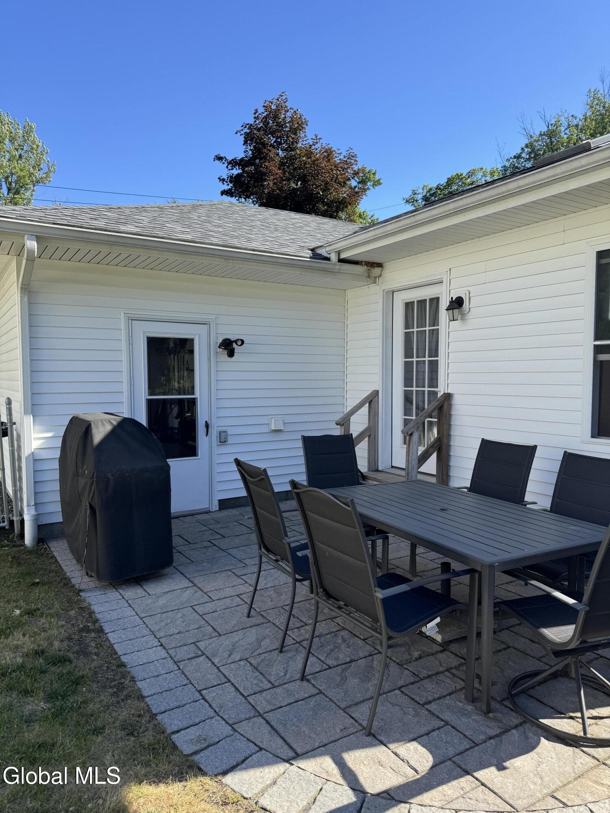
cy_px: 406
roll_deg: +0.9
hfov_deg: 56.8
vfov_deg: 71.6
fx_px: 564
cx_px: 305
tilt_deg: -4.5
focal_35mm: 24
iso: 80
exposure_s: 1/1869
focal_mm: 6.76
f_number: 1.78
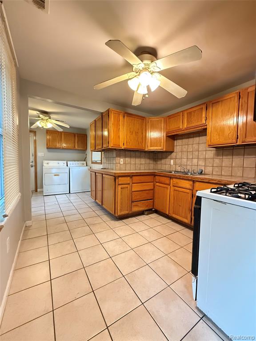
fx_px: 138
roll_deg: -0.7
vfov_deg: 102.1
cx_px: 128
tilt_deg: -2.6
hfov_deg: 85.7
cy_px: 170
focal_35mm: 14
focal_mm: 2.22
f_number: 2.2
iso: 1250
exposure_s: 1/60
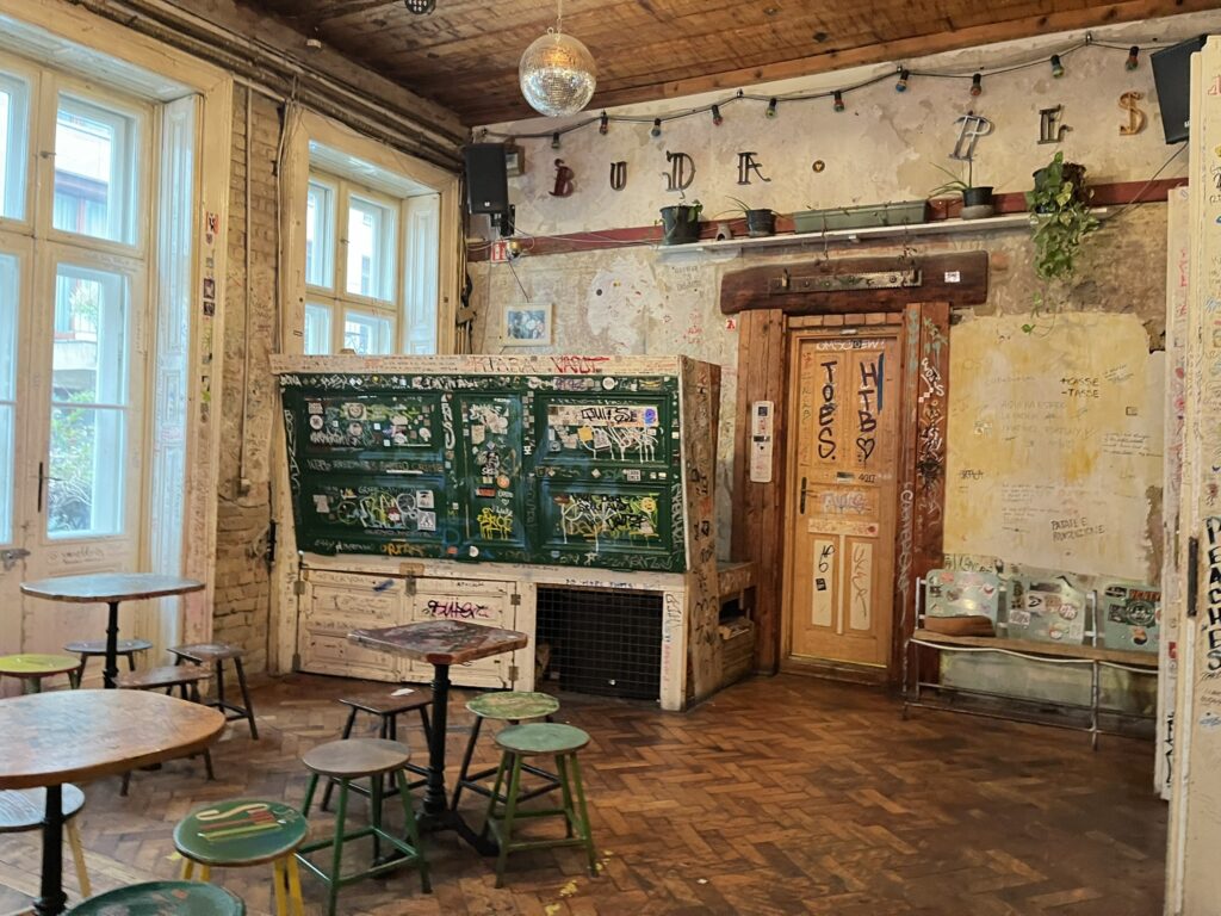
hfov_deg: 67.3
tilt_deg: -0.5
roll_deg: -2.1
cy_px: 458
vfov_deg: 53.1
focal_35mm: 26
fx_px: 917
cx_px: 610
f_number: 1.6
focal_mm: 5.1
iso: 640
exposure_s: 1/25
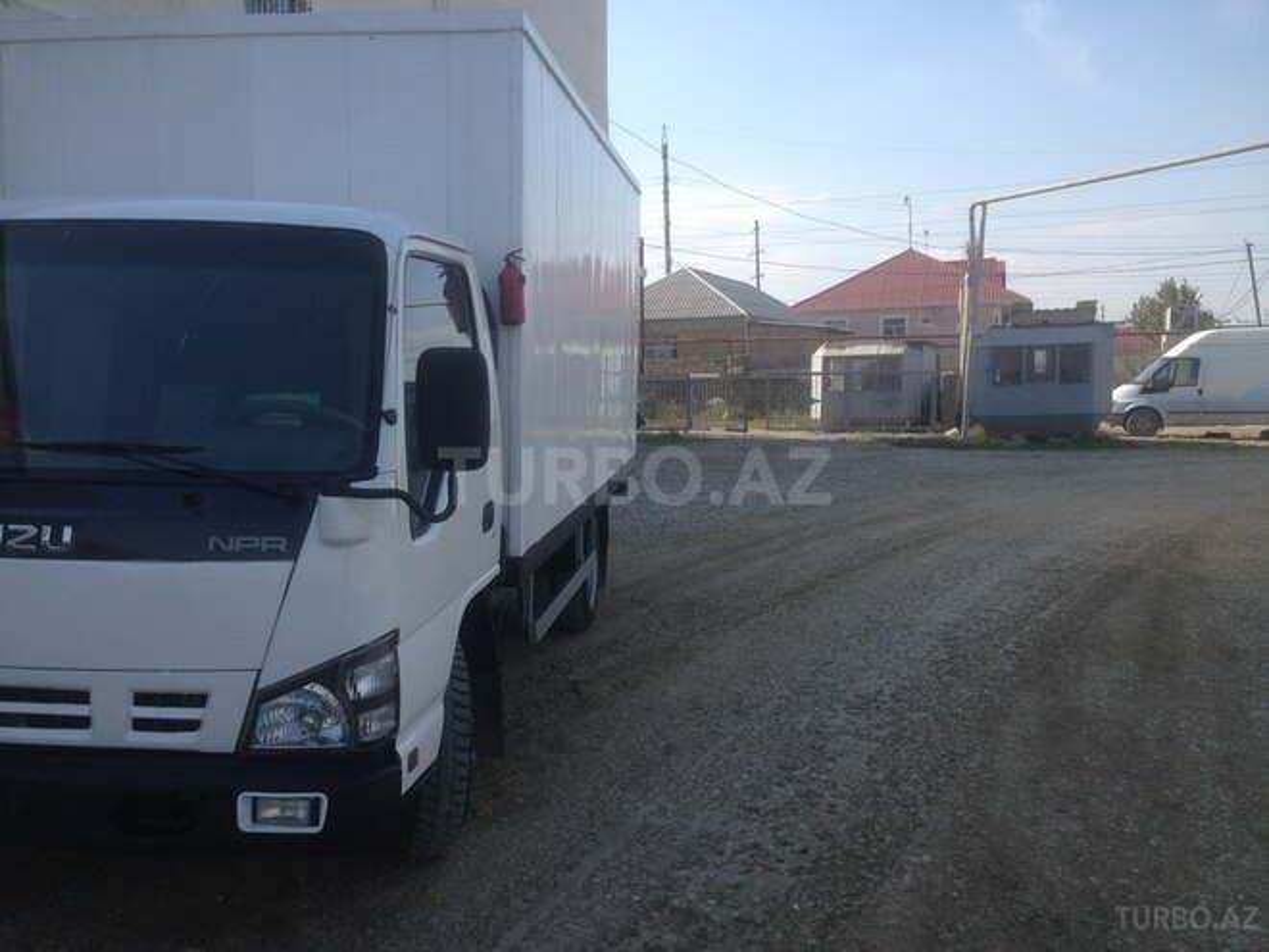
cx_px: 634
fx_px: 1210
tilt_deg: -4.8
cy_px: 476
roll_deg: -2.2
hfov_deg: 55.4
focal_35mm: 33
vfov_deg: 42.9
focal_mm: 4.12
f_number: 2.4
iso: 50
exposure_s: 1/1178
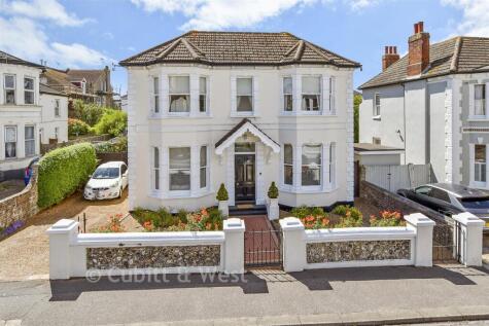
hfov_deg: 81.2
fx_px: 285
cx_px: 244
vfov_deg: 59.5
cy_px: 163
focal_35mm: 21
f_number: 8
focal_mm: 14
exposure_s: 1/500
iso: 200
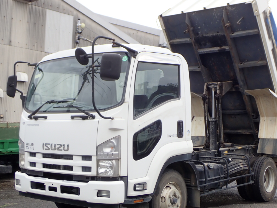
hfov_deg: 34.9
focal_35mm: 55
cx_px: 153
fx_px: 440
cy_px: 101
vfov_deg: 26.6
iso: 100
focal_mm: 7.86
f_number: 4
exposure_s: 1/250
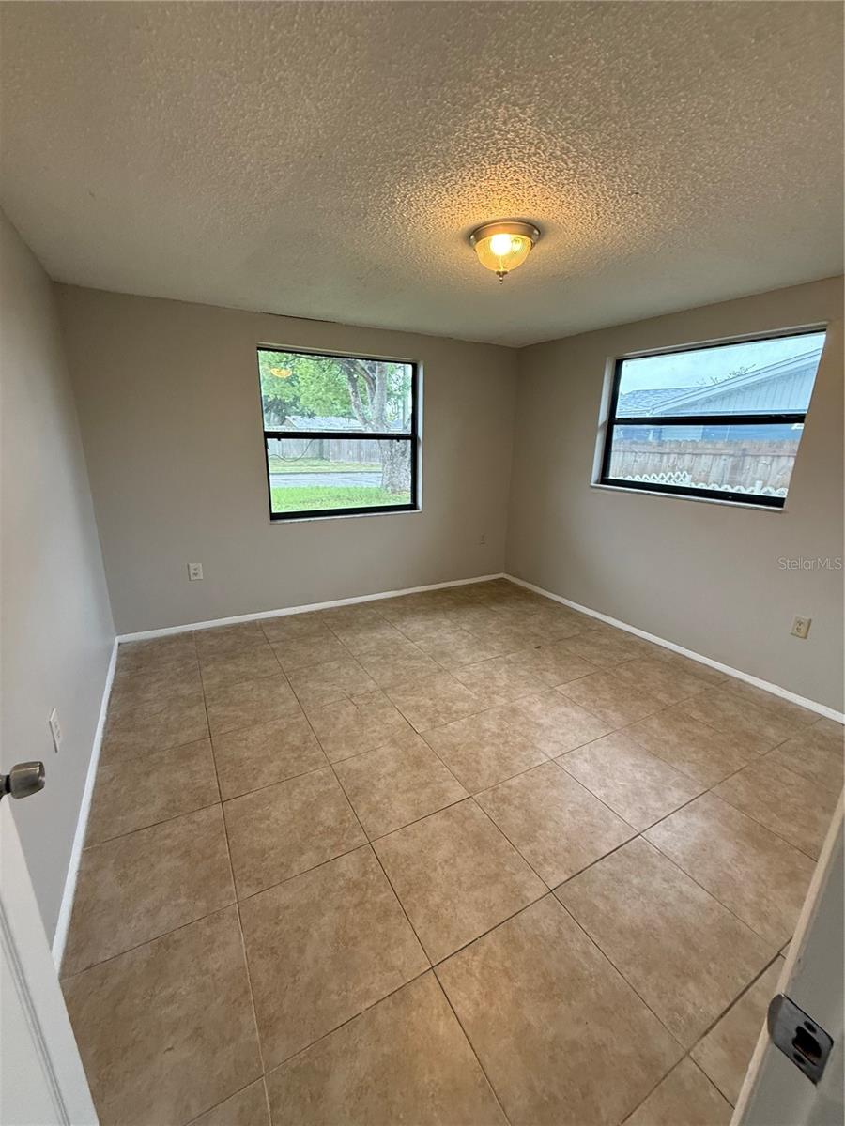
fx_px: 456
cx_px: 422
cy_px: 563
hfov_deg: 85.7
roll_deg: -2.1
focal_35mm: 14
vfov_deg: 102.1
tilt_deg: -11.6
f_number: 2.2
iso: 320
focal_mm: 2.22
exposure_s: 1/60
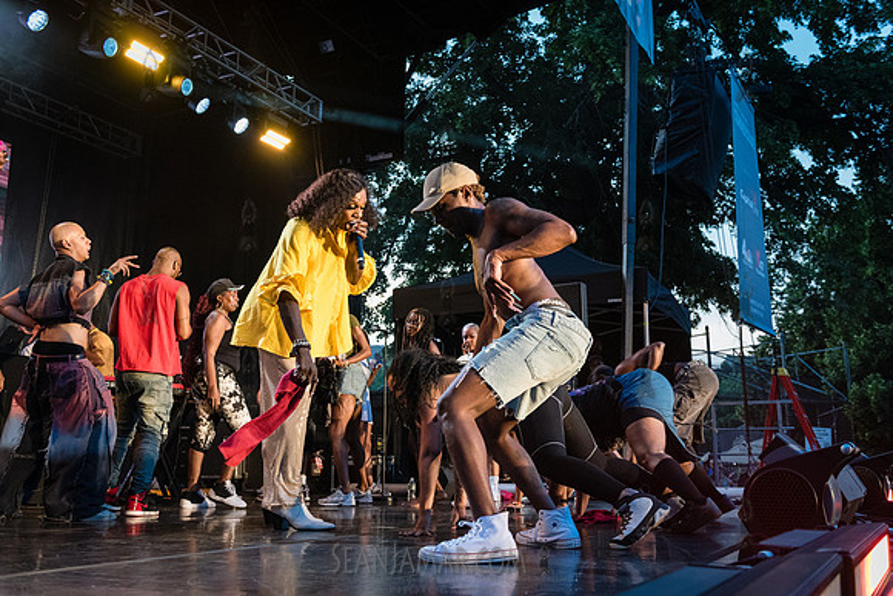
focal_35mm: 35
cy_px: 298
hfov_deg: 54.4
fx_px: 868
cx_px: 446
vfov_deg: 37.9
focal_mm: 35
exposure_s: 1/500
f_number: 4
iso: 4000
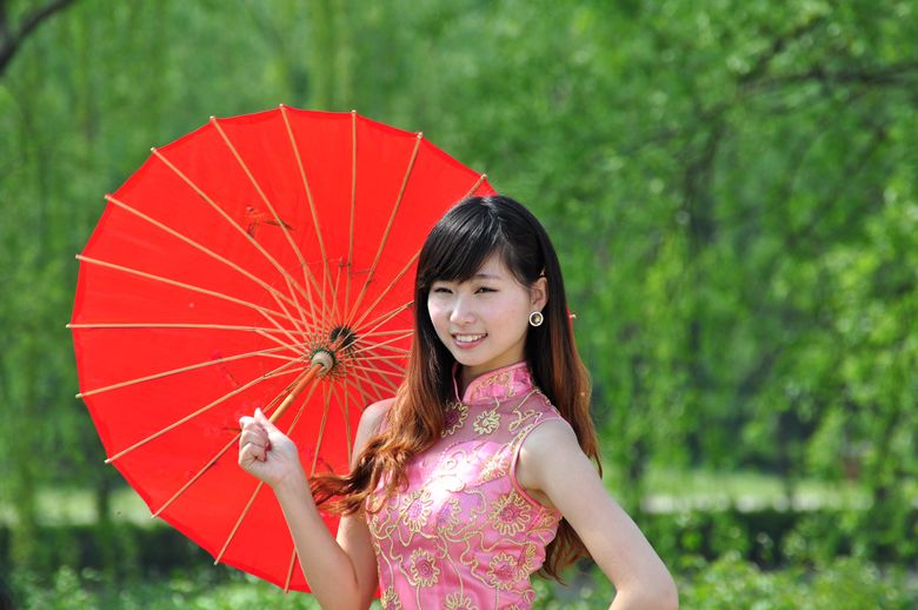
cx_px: 459
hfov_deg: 10.2
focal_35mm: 202
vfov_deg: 6.8
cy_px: 305
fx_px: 5157
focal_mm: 135
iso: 200
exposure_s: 1/800
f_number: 5
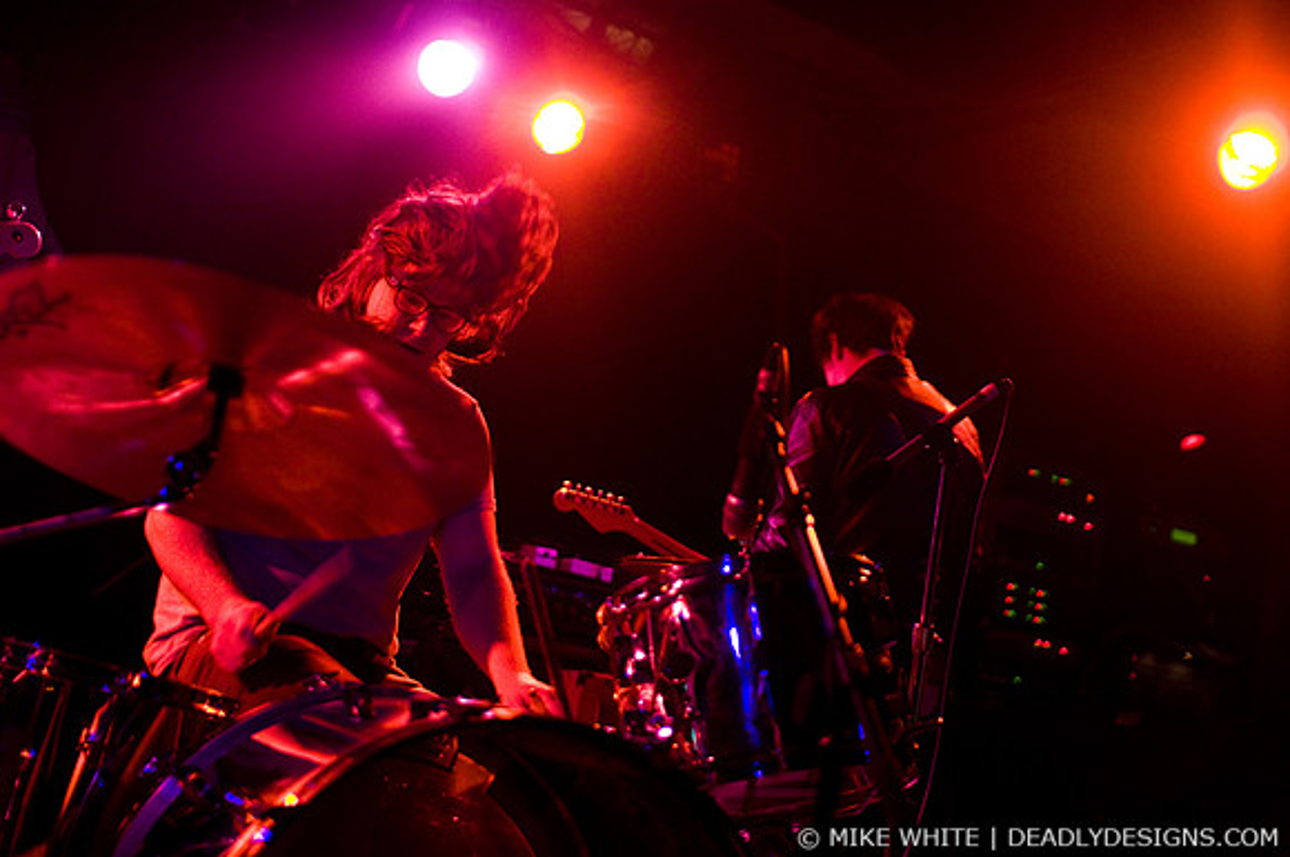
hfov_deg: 43.7
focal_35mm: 45
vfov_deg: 29.8
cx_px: 645
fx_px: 1610
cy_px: 428
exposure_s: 1/125
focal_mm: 30
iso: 1250
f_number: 1.8
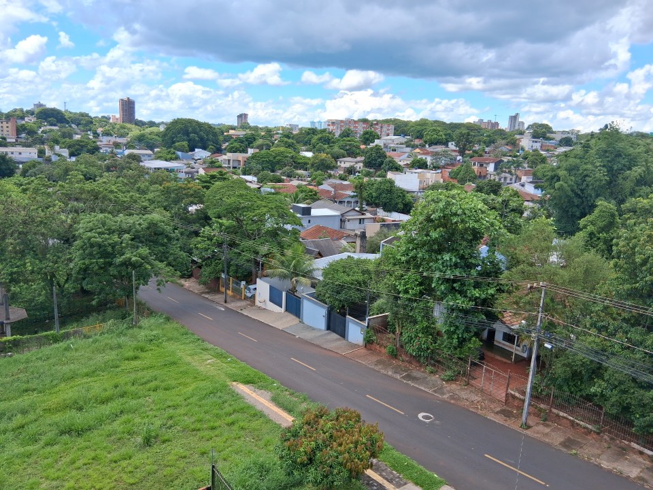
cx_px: 326
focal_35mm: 26
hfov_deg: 67.3
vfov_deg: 53.1
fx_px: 490
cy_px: 245
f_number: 1.8
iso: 25
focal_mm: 3.98
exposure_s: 1/524
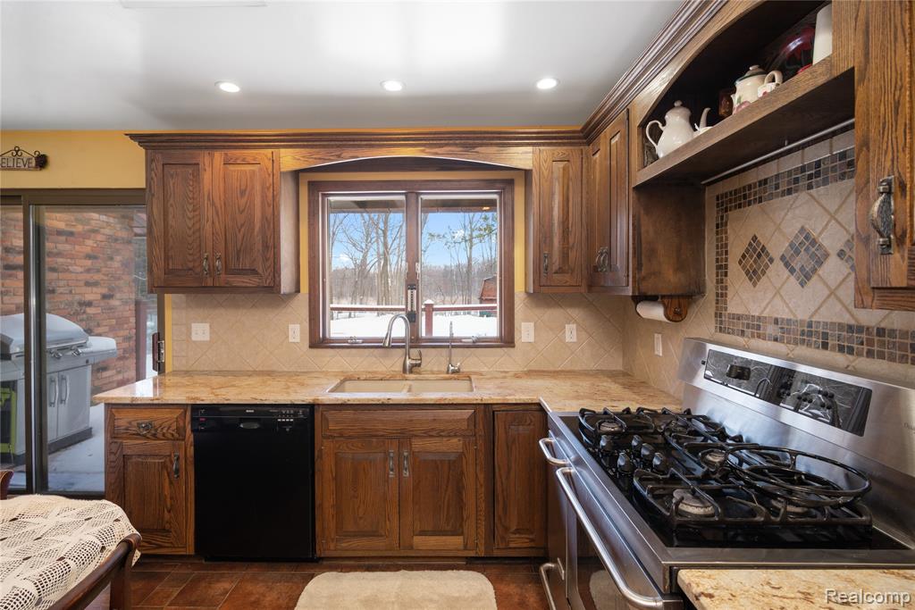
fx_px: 432
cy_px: 305
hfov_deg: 93.3
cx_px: 458
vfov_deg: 70.5
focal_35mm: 17
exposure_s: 1/25
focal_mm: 17
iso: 320
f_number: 9
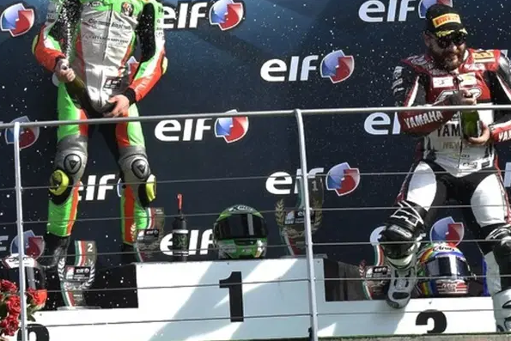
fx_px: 9441
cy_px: 52
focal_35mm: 665
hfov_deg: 3.1
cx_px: 109
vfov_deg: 2.1
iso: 400
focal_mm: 220
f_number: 7.1
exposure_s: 1/1000
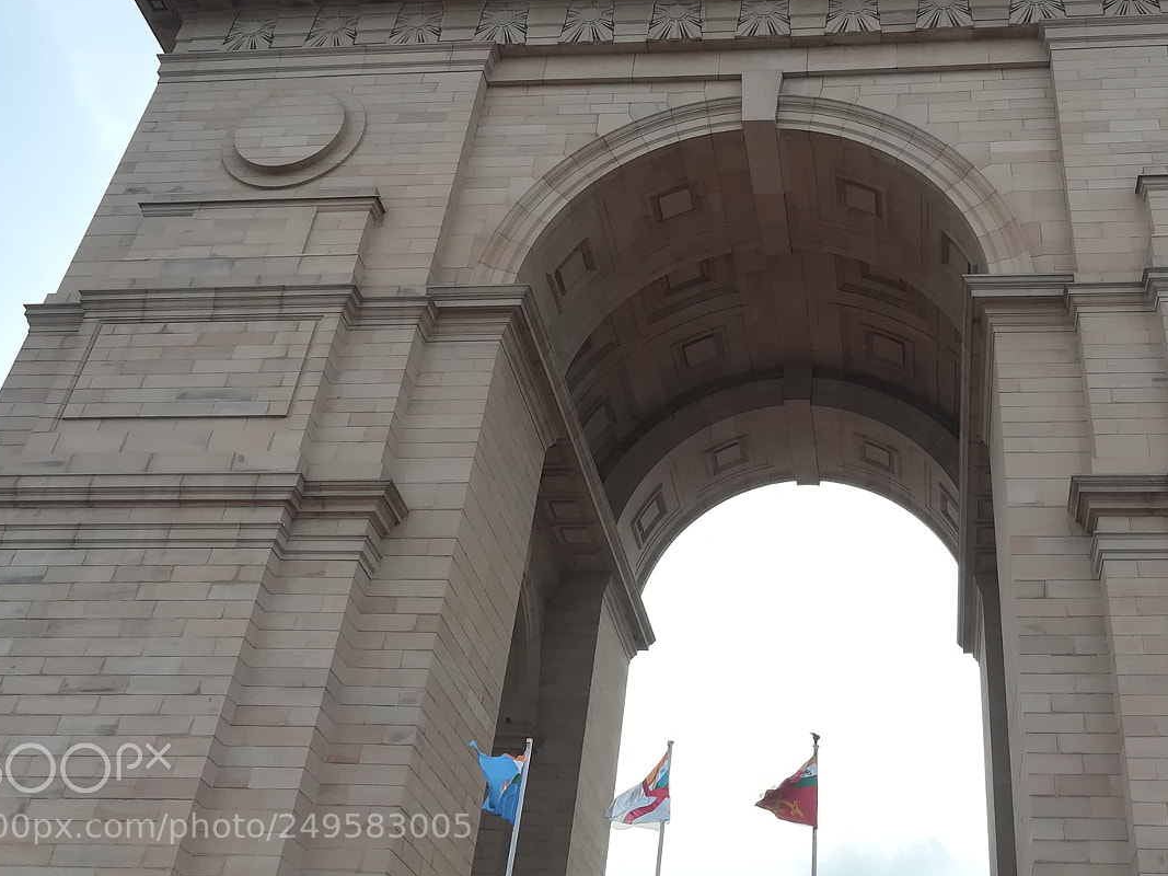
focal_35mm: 39
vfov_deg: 36.2
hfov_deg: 47.1
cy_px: 255
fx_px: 1316
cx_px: 775
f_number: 2.2
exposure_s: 1/219
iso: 50
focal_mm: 3.83
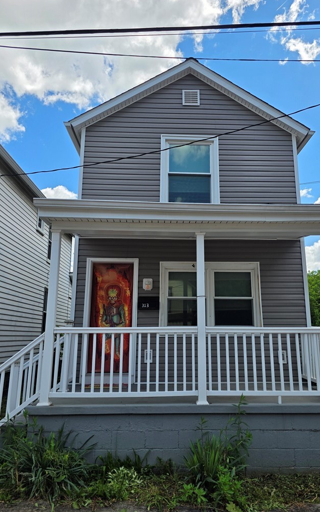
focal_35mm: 25
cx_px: 179
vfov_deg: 72.6
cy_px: 256
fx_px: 349
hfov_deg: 49.1
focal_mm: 6.3
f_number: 1.7
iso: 80
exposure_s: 1/5778
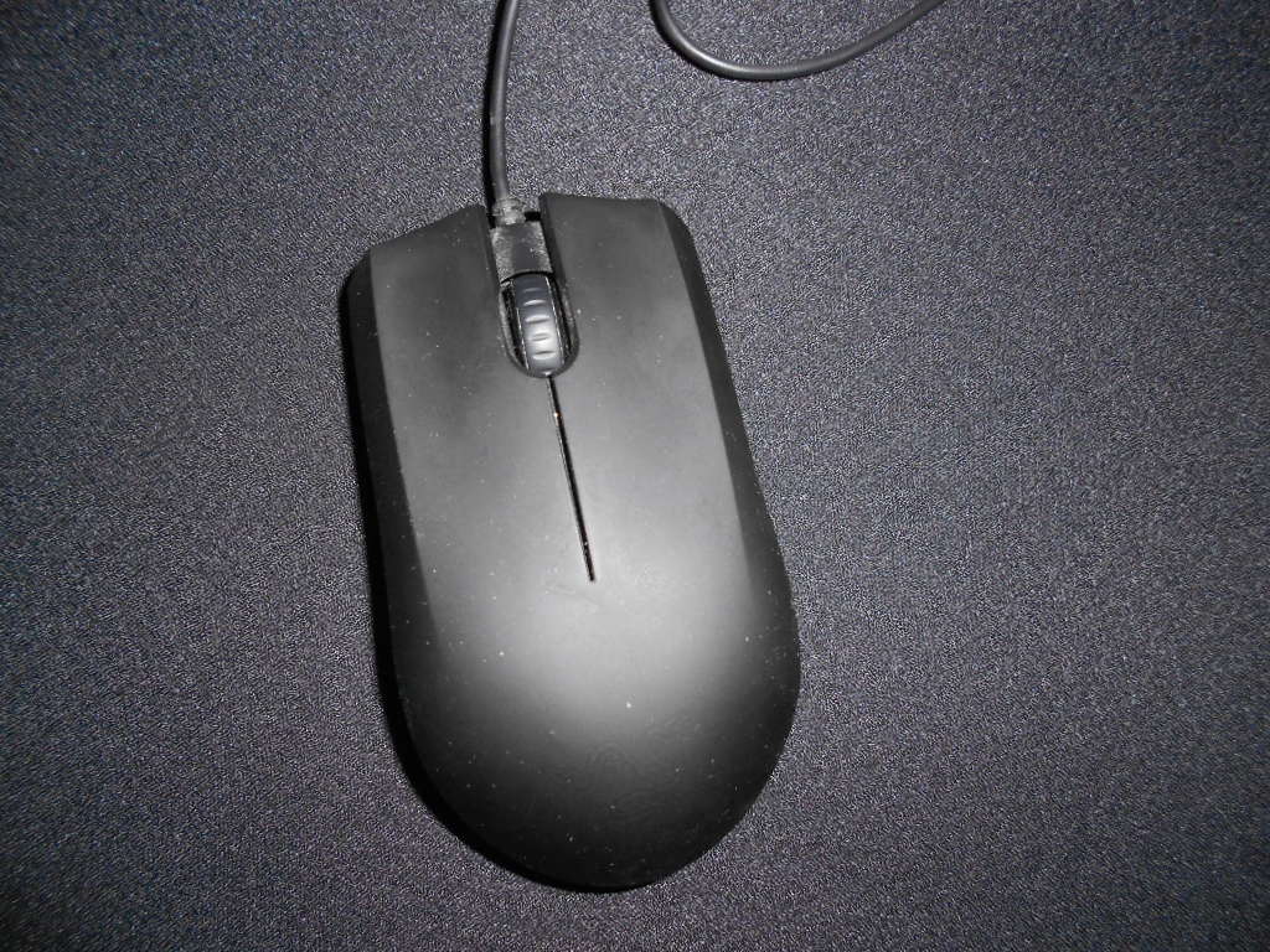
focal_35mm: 26
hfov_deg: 67.3
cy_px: 476
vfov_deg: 53.1
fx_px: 954
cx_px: 635
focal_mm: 4.6
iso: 200
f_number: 8
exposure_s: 1/25
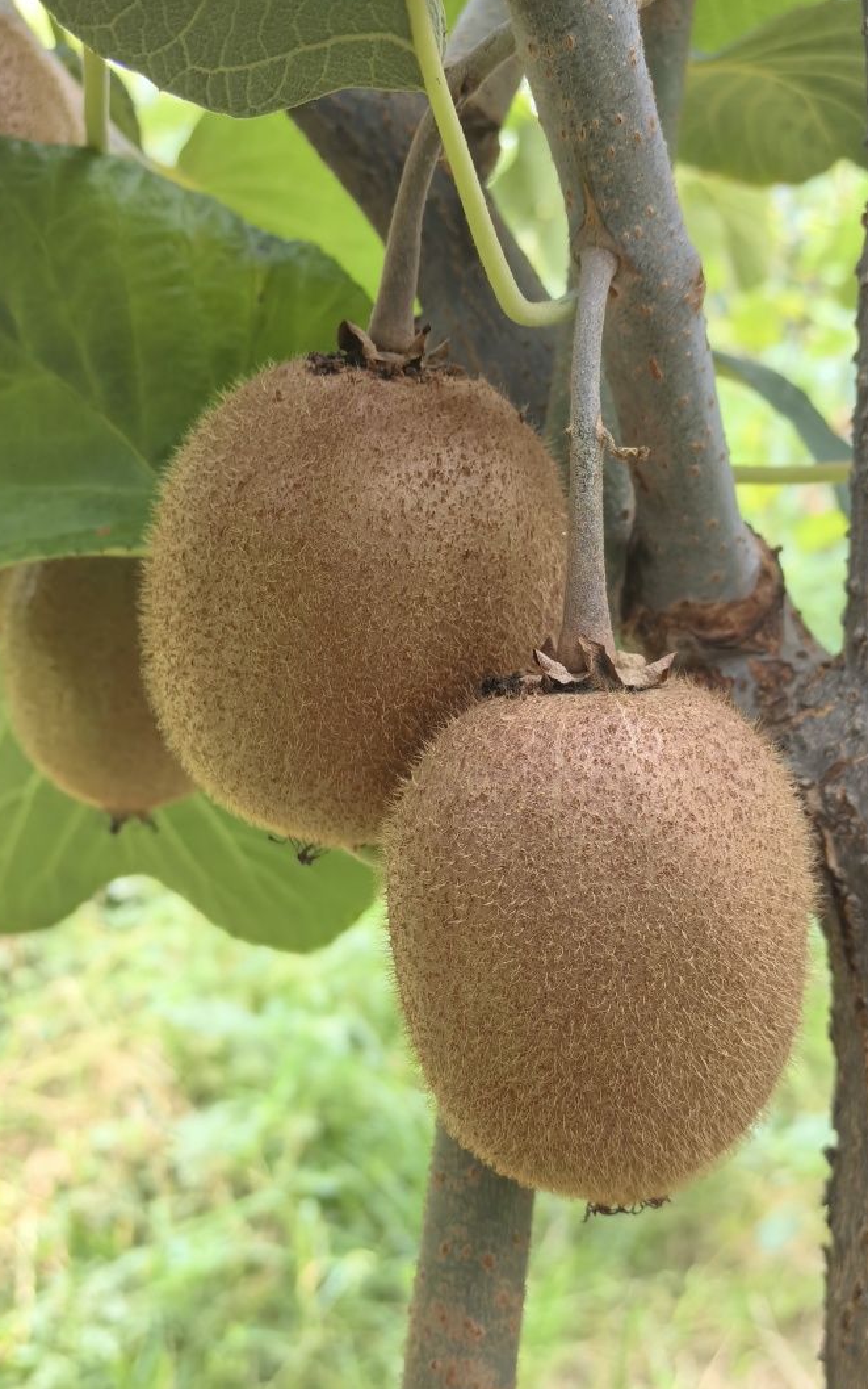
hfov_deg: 28.0
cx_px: 446
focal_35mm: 46
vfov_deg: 43.5
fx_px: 1740
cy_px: 694
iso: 50
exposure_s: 1/139
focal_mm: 5.75
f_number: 2
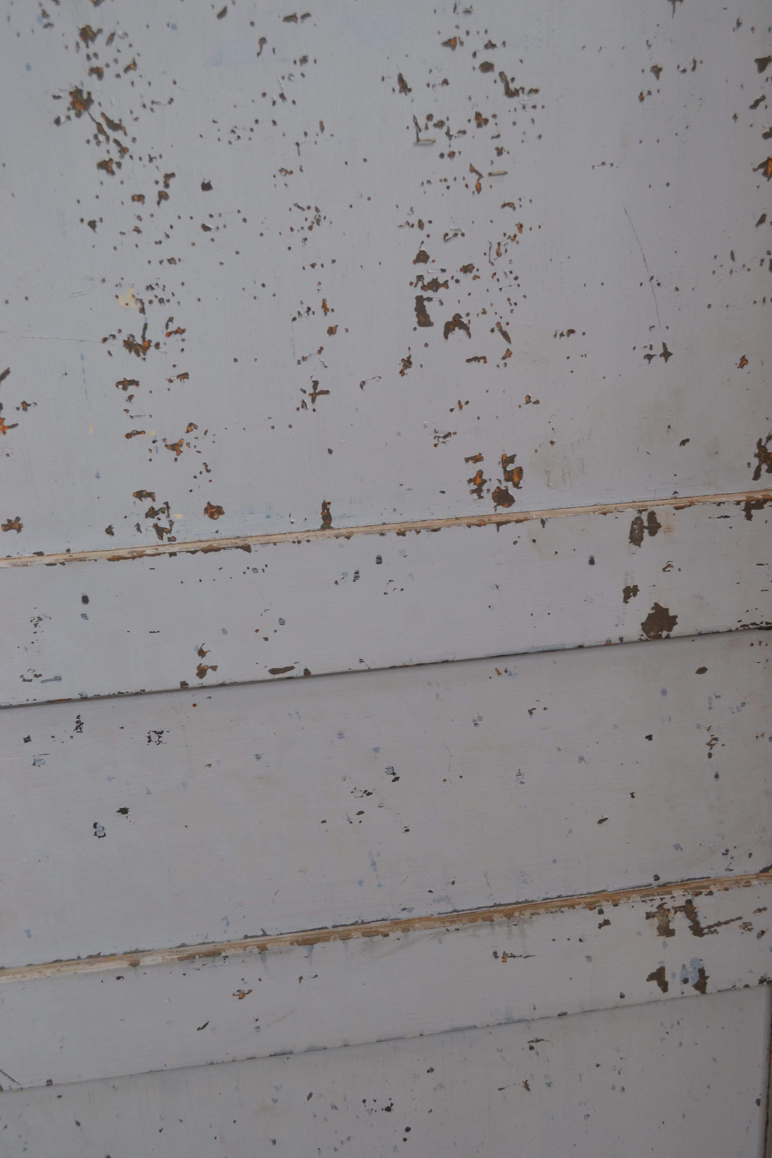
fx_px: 1158
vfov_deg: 53.1
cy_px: 579
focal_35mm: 36
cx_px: 386
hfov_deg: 36.9
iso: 400
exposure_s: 1/125
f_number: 5.6
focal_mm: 24
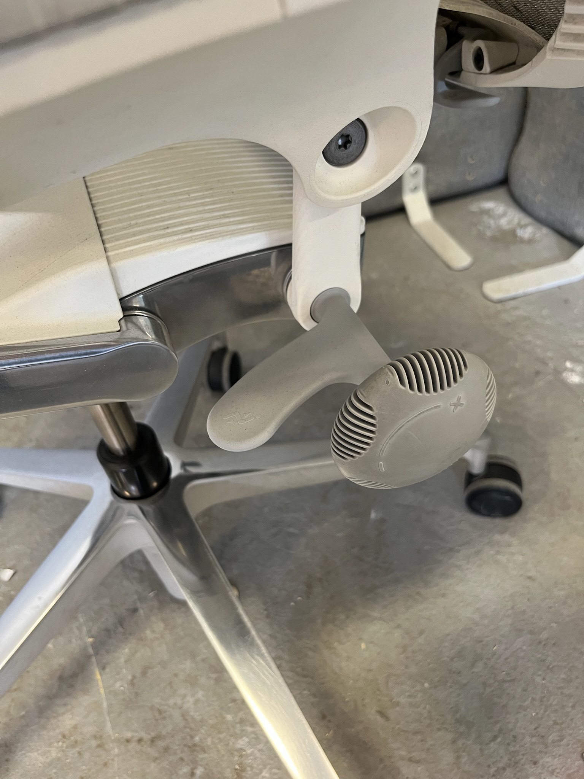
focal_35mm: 26
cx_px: 292
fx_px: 585
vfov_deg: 67.3
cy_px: 390
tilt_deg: -45.0
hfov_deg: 53.1
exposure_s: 1/50
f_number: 1.6
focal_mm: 5.1
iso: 250
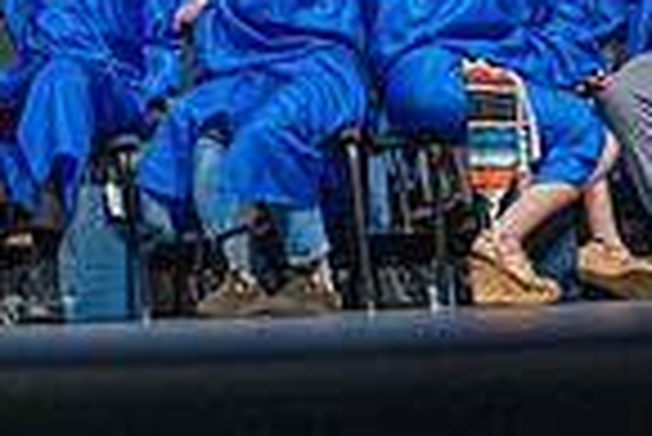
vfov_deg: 13.0
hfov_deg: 20.5
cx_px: -9
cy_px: -339
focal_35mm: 96
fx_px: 1740
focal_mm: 24
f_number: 2.8
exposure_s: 1/160
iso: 2500
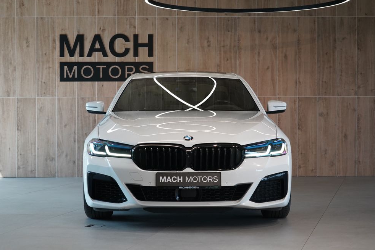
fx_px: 760
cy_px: 125
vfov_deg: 18.7
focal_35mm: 73
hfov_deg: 27.7
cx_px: 188
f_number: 5.6
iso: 2000
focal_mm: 70
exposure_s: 1/160
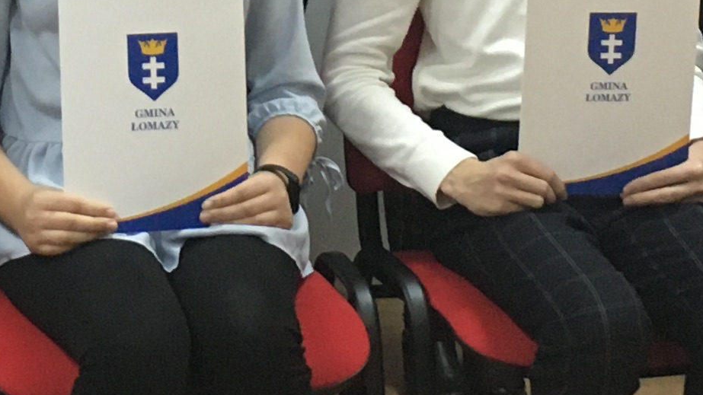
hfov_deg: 15.5
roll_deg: -0.8
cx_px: 169
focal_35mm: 138
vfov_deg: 8.5
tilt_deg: -6.2
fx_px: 2572
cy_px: -265
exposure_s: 1/33
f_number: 2.2
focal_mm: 4.15
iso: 160
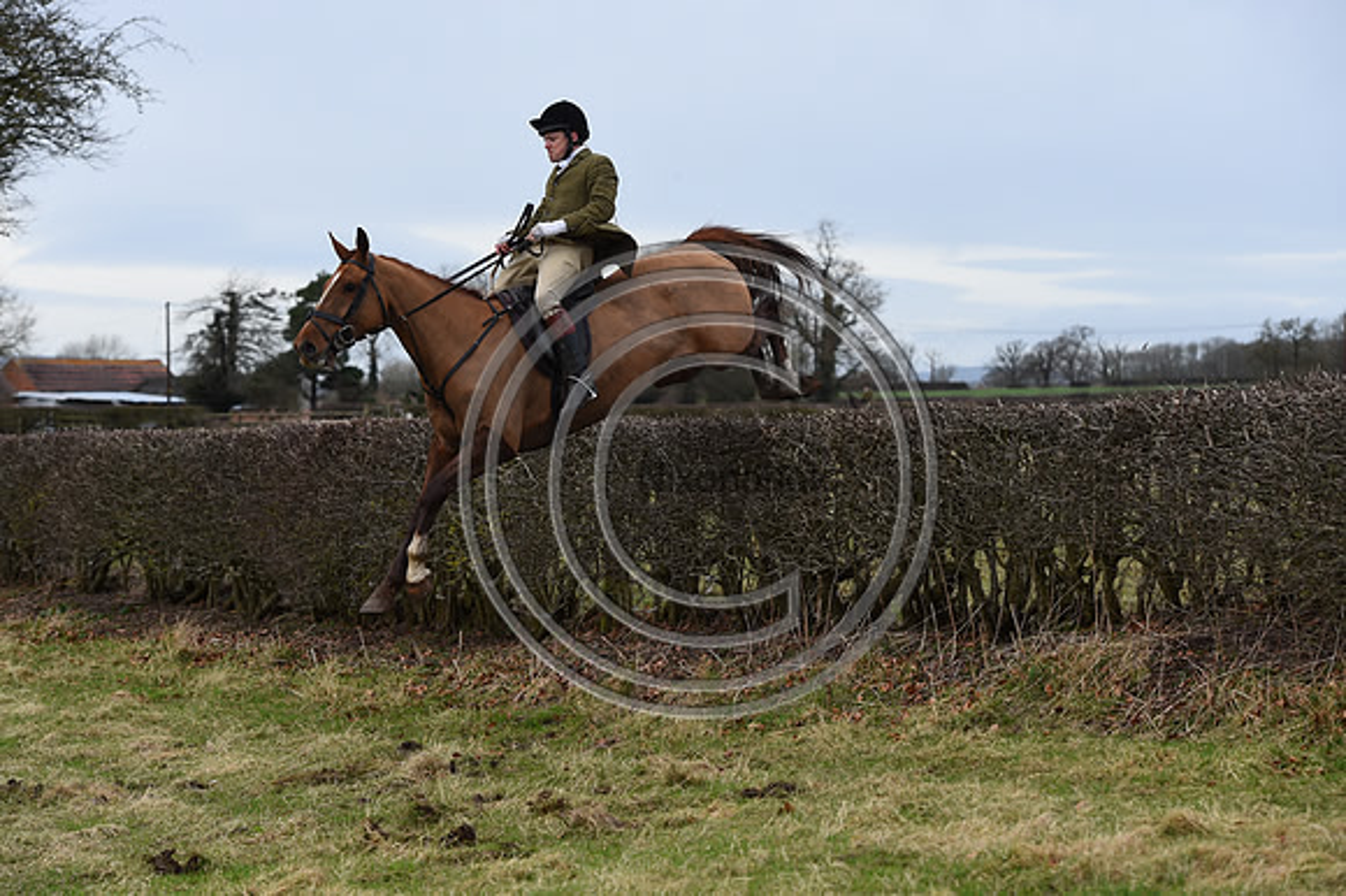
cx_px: 673
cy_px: 448
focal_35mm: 102
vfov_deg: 13.4
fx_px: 3811
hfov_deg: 20.0
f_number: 5.6
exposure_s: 1/1250
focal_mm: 102
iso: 720
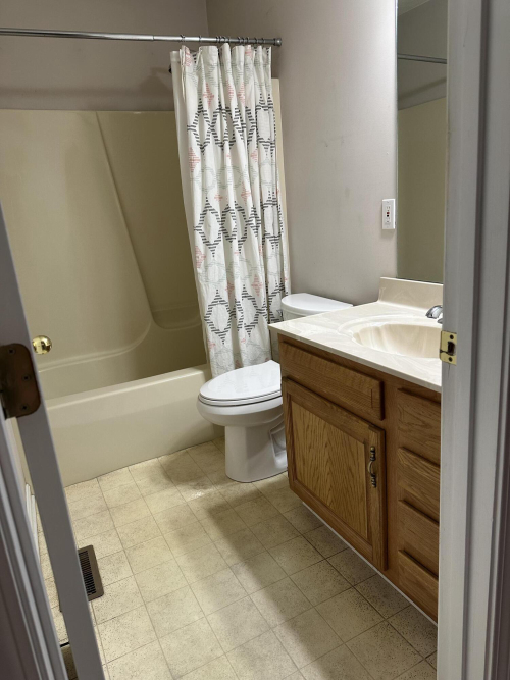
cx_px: 255
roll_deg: +5.3
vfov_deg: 71.6
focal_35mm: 24
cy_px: 340
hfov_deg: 56.8
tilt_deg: -15.3
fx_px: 472
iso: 160
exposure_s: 1/120
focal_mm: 6.86
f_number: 1.78
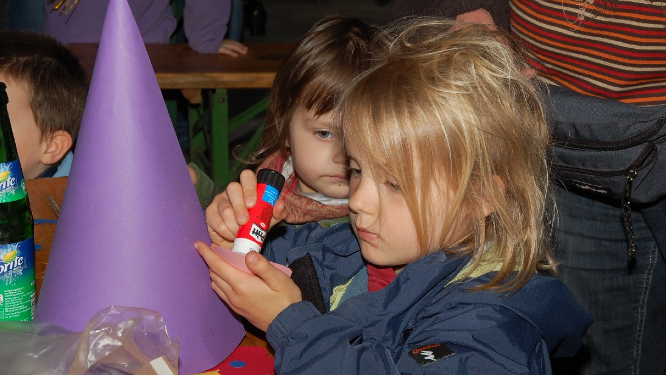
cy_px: 175
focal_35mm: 121
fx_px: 2137
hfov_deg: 17.7
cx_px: 359
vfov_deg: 10.0
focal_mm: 70
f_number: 11
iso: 200
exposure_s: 1/60
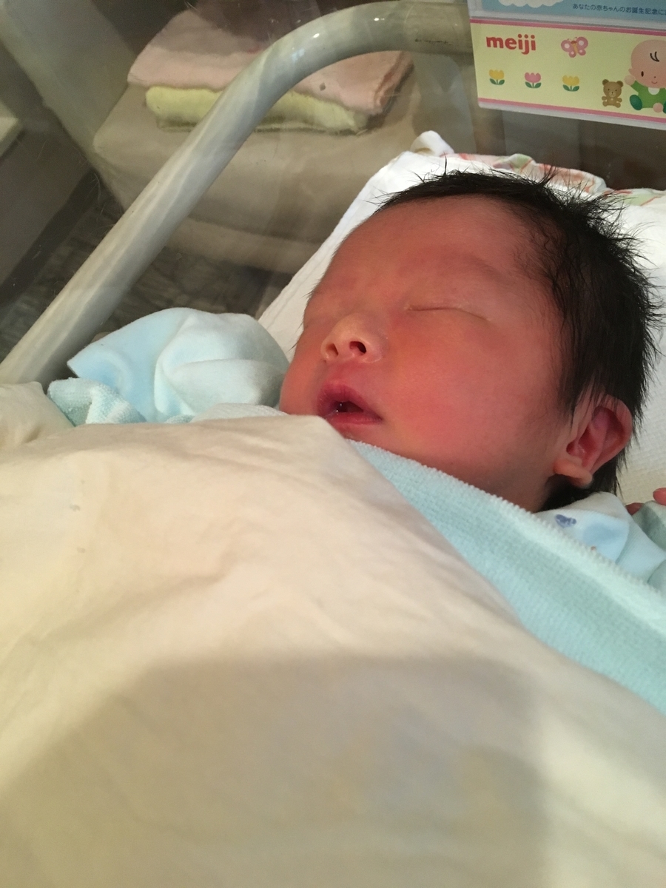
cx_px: 333
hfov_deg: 48.2
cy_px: 444
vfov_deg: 61.7
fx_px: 744
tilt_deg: -54.2
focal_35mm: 29
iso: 200
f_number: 2.2
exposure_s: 1/24
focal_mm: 4.15
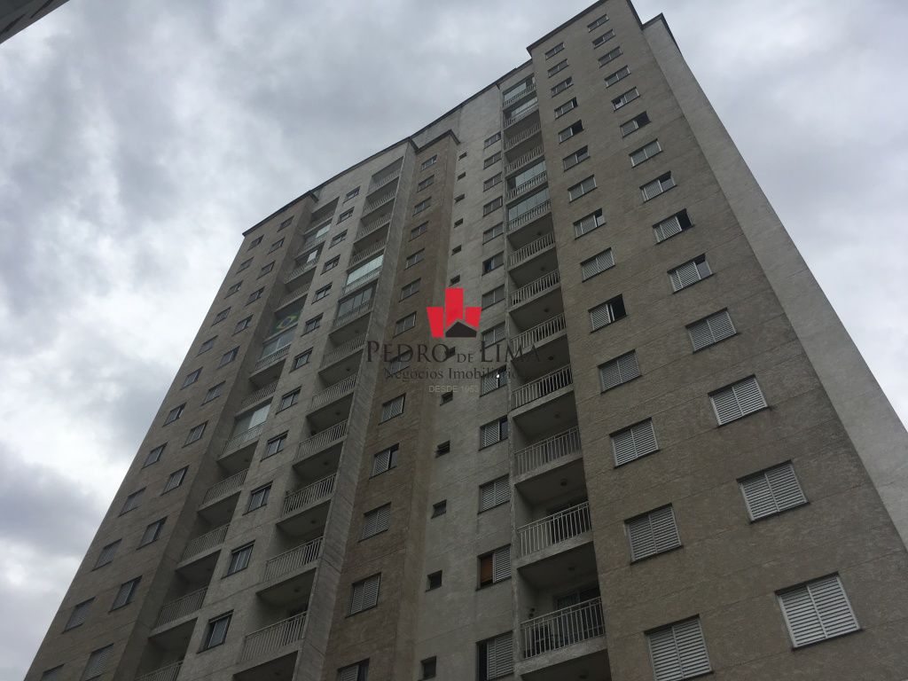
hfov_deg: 61.7
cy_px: 340
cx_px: 454
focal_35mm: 29
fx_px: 761
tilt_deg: +52.0
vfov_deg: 48.2
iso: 25
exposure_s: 1/1923
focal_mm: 4.15
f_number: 2.2
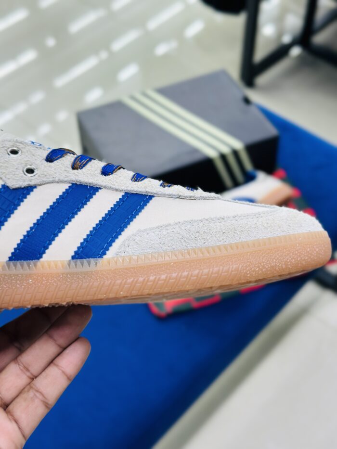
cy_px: 224
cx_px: 168
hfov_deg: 30.3
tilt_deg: -50.1
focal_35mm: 48
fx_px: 623
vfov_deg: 39.7
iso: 80
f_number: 1.78
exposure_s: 1/100
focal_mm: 6.86
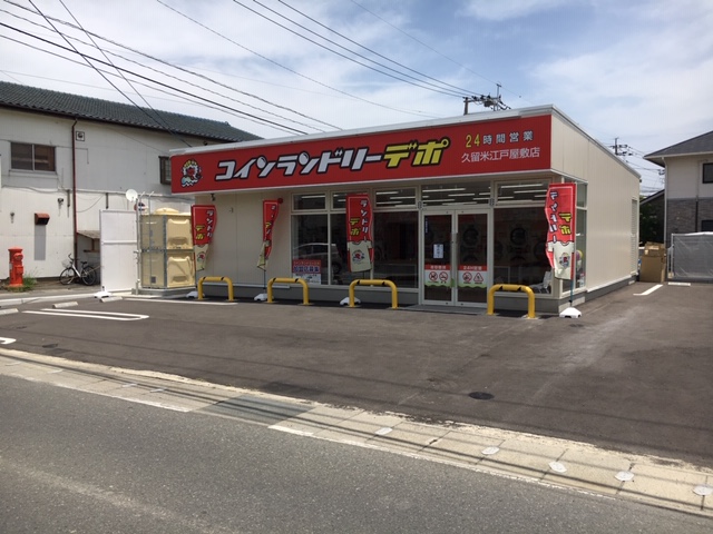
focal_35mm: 29
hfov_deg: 61.7
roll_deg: +1.3
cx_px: 356
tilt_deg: -0.2
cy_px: 267
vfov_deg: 48.2
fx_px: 597
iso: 25
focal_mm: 4.15
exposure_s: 1/2404
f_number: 2.2
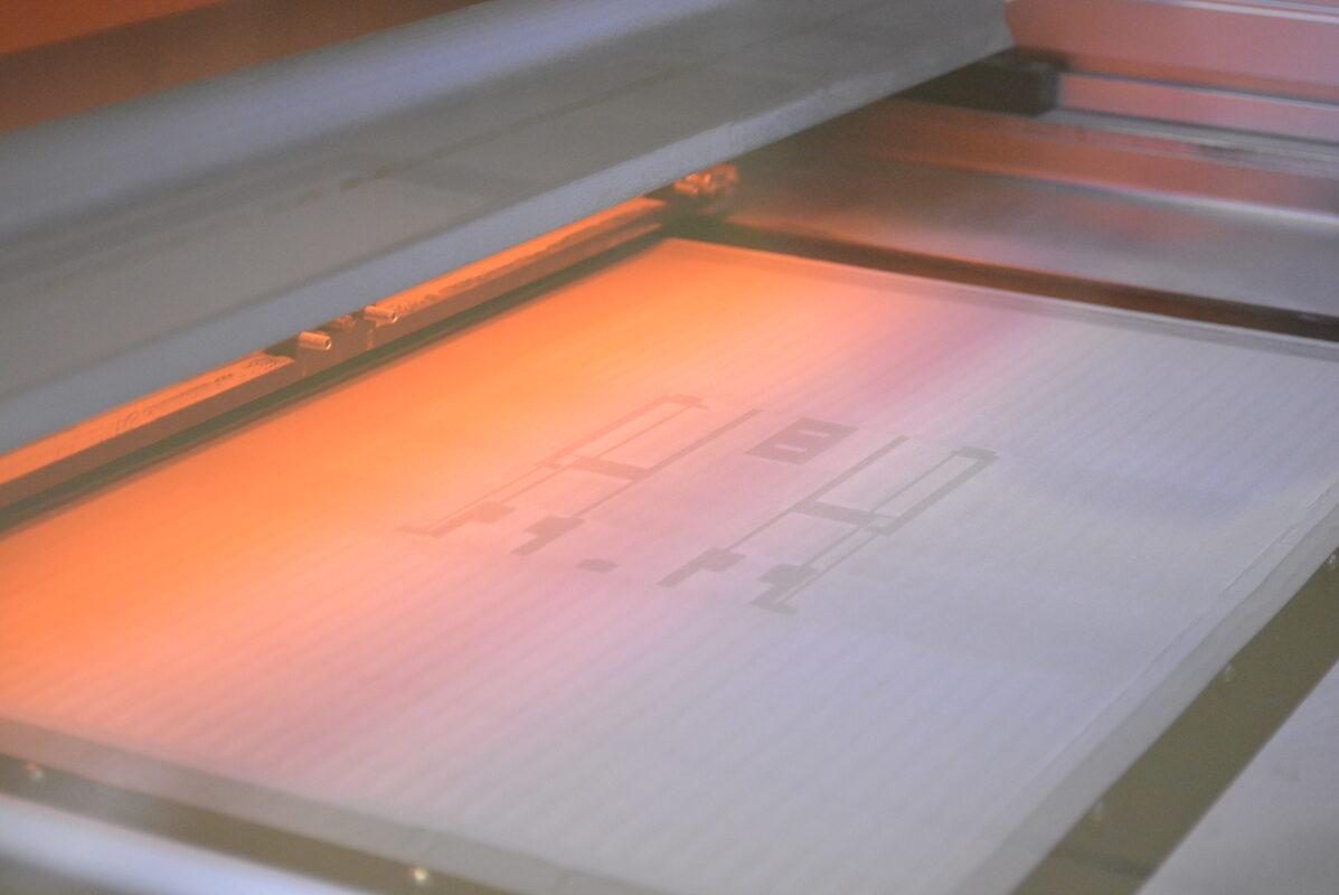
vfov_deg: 16.6
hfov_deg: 24.6
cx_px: 670
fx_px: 3071
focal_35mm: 82
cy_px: 448
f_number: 6.3
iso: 2800
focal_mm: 55
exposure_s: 1/100
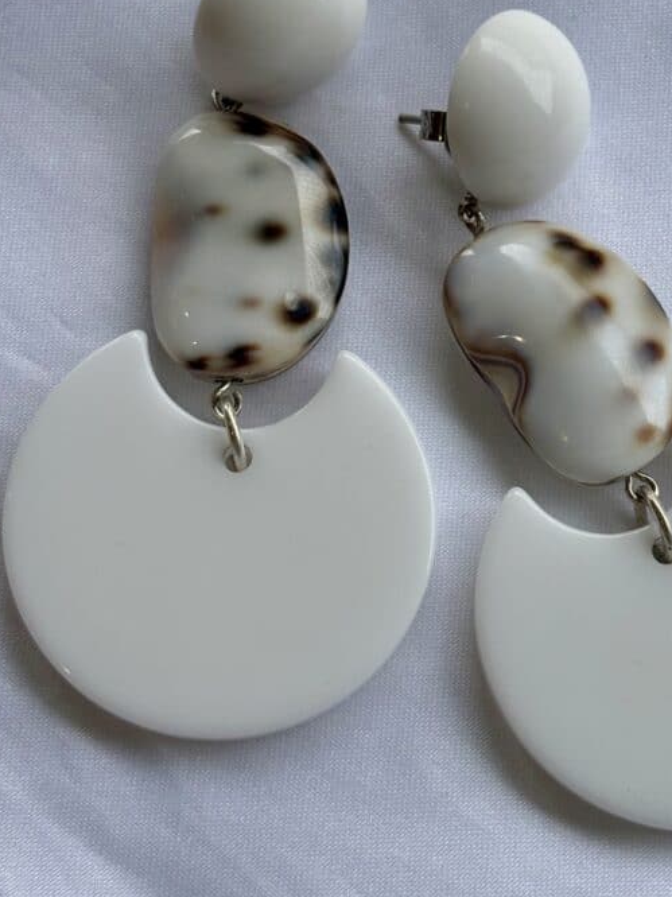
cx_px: 438
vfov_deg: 24.4
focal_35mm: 80
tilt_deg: -65.5
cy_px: 393
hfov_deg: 18.4
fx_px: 2072
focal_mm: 5.96
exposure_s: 1/1065
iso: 32
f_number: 1.6
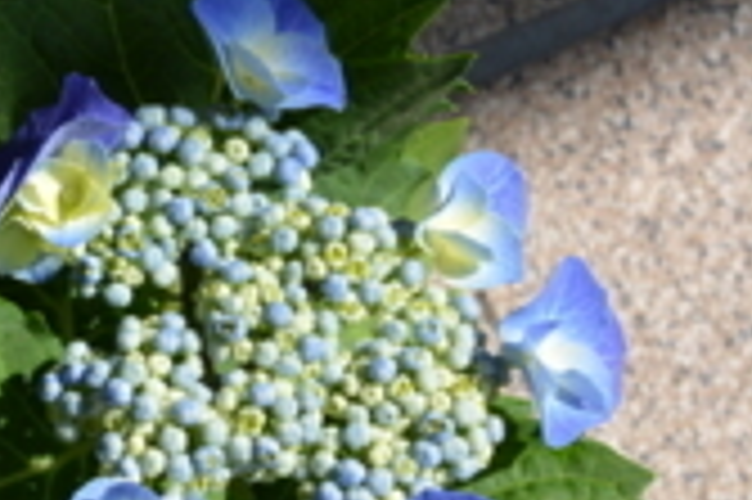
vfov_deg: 6.3
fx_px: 4507
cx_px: -171
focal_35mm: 216
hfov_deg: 9.4
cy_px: 113
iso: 400
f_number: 10
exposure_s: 1/400
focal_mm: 40
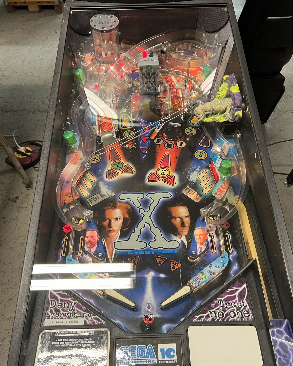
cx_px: 150
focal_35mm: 28
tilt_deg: -48.2
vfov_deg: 62.2
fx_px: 303
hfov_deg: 51.5
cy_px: 194
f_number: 1.5
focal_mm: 5.7
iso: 100
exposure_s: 1/50
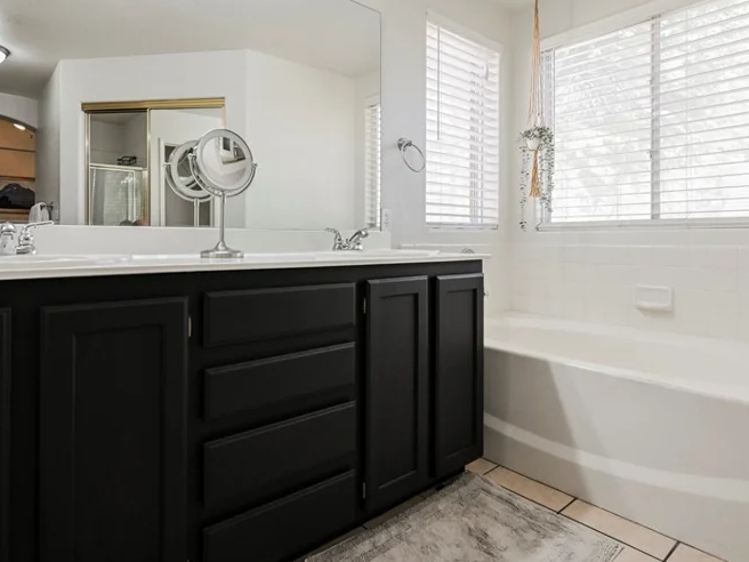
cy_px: 236
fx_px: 454
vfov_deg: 63.1
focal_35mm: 21
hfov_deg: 78.3
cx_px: 307
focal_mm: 14
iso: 1250
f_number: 5.6
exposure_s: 1/160
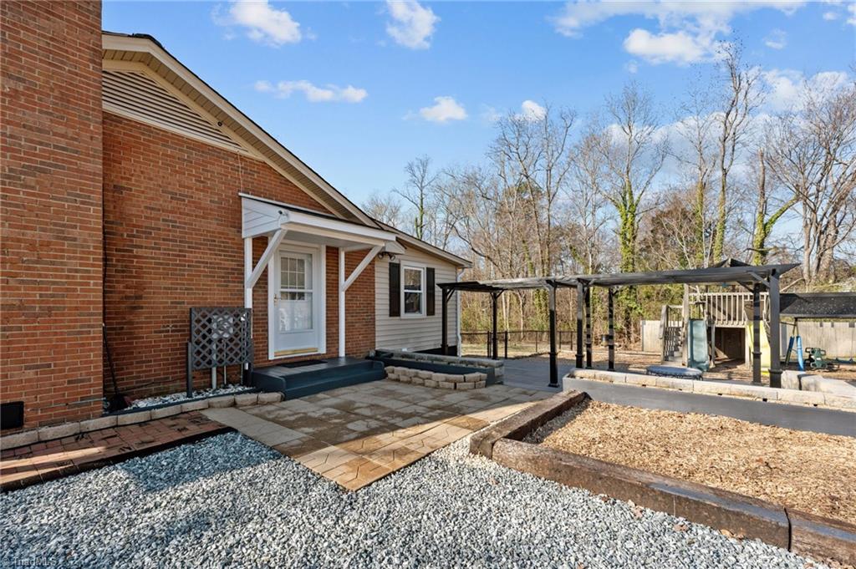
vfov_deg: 81.1
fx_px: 333
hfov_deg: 104.3
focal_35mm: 14
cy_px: 284
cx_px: 428
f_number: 7.1
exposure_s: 1/250
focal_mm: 14
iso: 200
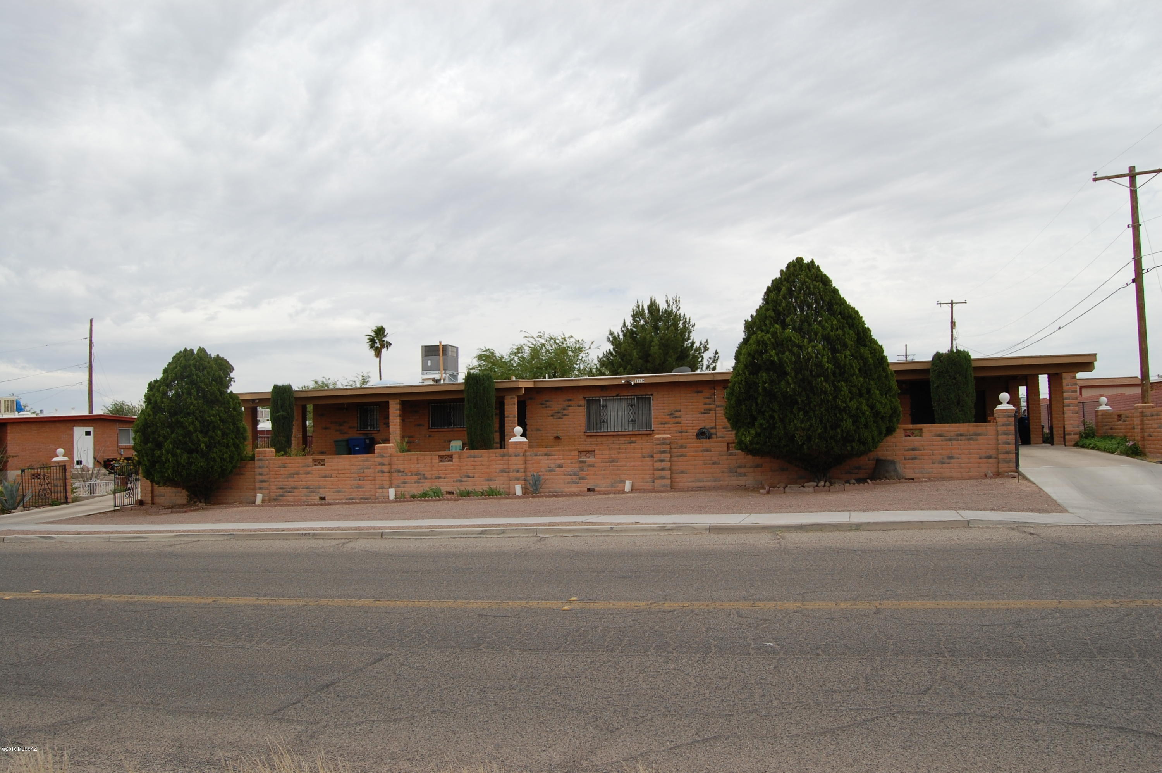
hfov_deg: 67.4
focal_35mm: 27
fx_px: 871
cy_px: 386
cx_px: 581
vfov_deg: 47.8
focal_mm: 18
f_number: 9
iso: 200
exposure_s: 1/320
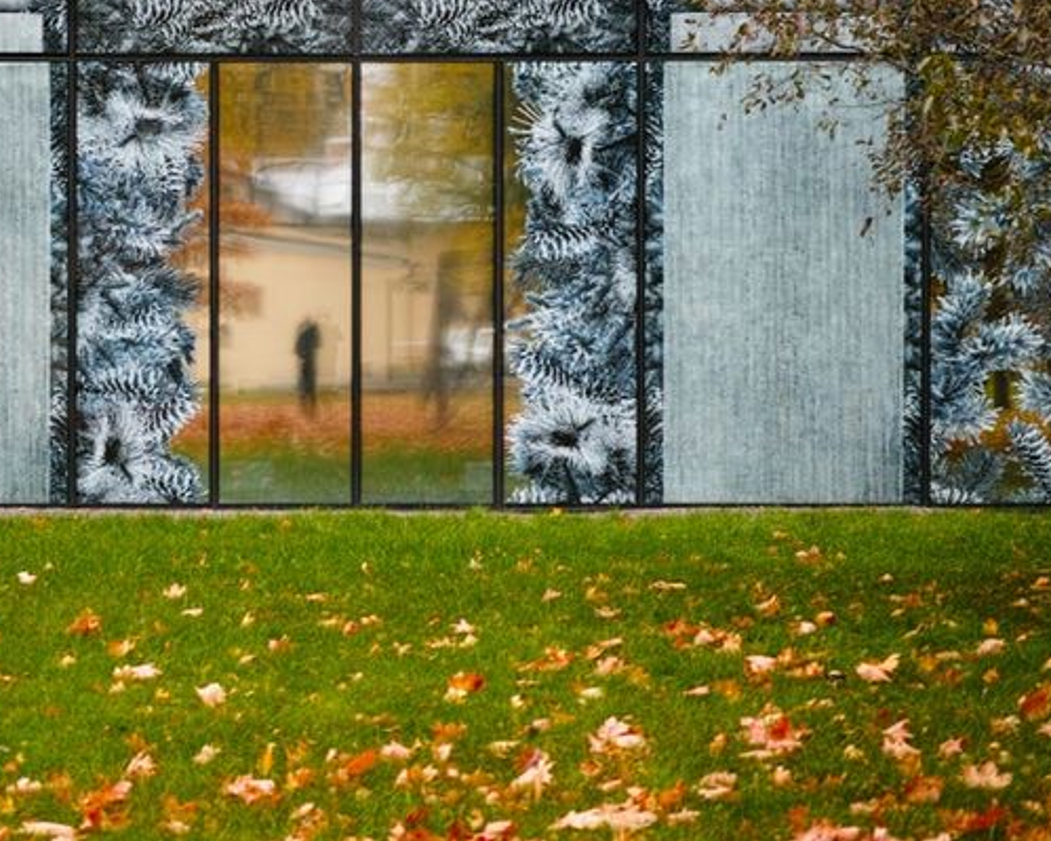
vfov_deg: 12.1
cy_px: 361
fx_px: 3950
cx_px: 310
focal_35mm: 127
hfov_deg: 15.1
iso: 100
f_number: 2.8
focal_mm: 50
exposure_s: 1/160
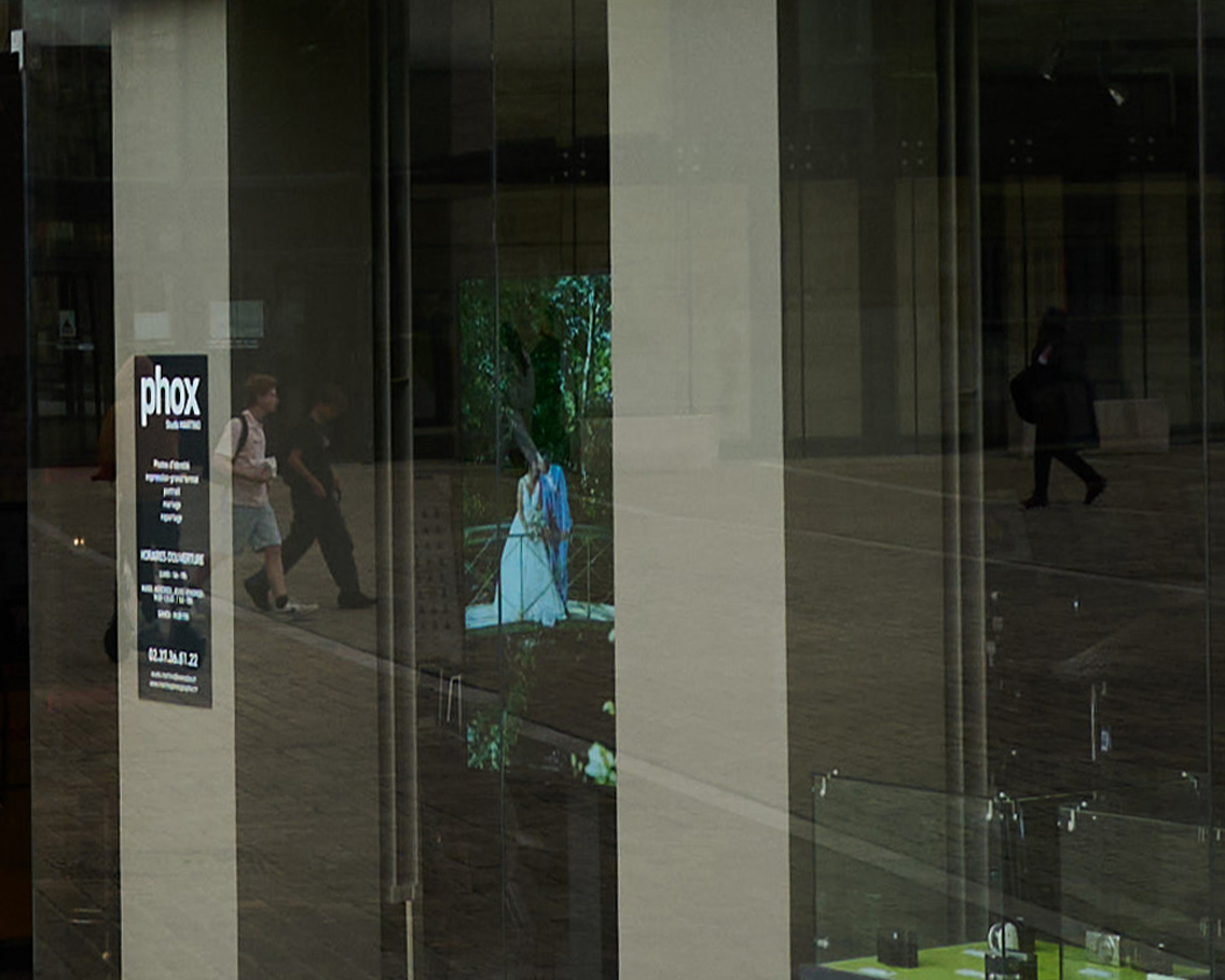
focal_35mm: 79
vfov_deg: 18.1
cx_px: -471
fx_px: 2864
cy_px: -288
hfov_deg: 21.3
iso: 100
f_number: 8
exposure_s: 1/400
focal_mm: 16
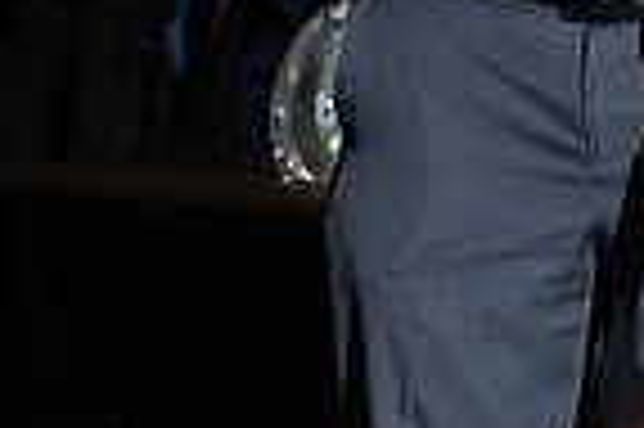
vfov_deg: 2.2
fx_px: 10864
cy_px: -408
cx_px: 761
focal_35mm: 608
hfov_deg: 3.4
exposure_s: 1/200
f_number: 5
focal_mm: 150
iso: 2500
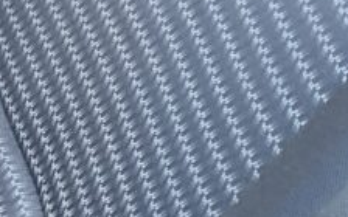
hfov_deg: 9.6
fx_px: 1868
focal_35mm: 197
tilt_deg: -33.0
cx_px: -460
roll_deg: +2.3
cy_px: 163
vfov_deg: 6.7
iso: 200
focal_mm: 4.25
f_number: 1.8
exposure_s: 1/60
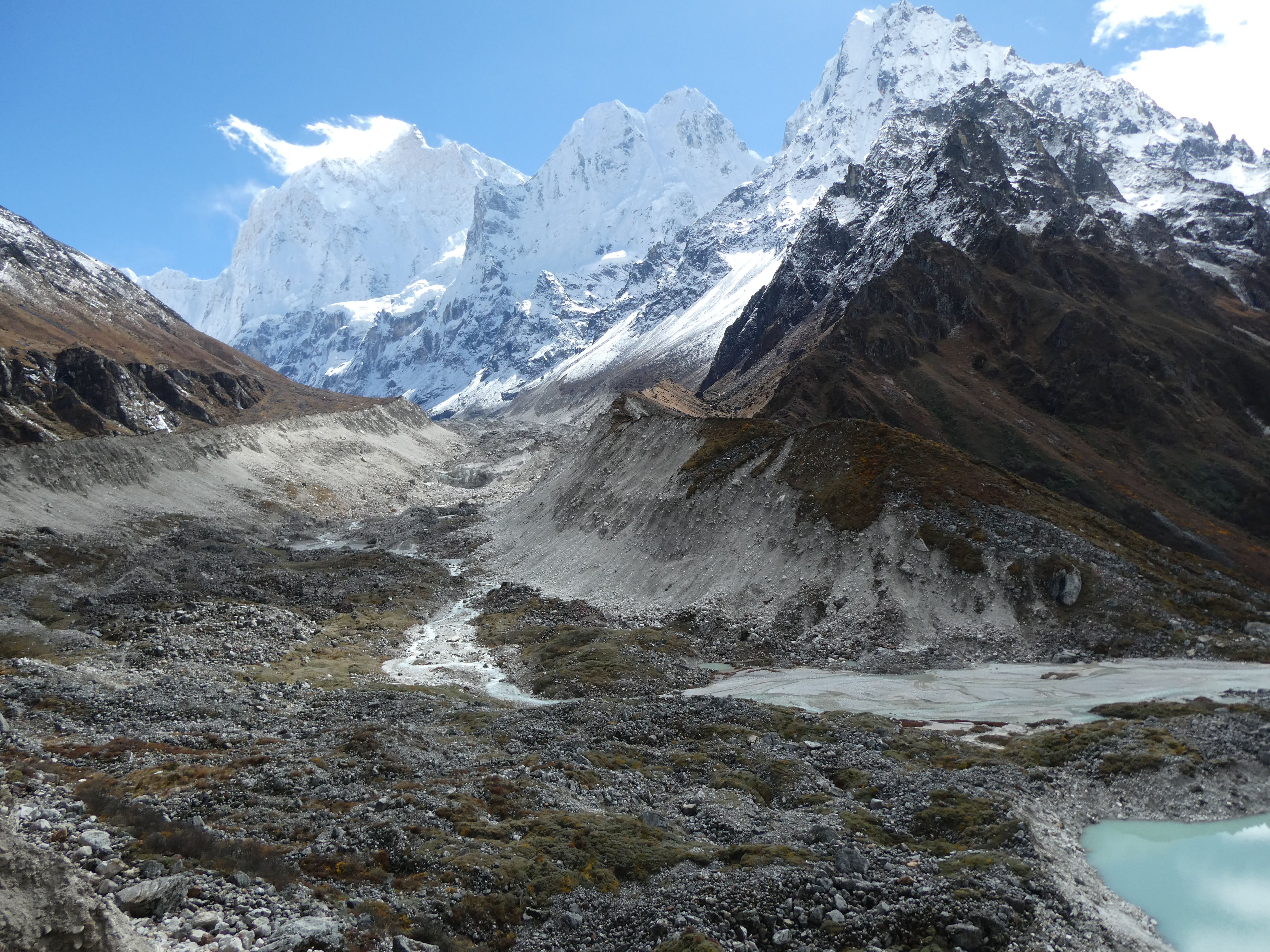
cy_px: 476
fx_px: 881
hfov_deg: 71.6
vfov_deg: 56.8
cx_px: 635
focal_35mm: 24
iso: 80
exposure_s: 1/800
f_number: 3.3
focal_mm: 4.3
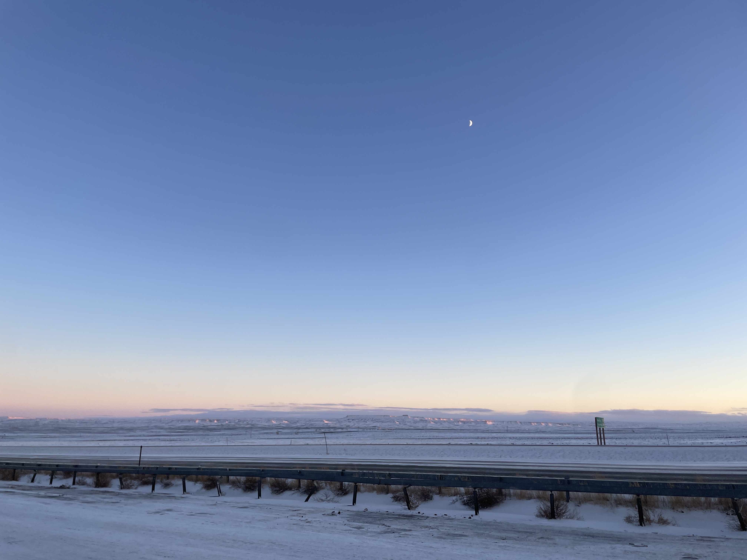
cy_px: 280
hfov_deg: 67.3
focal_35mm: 26
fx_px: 561
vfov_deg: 53.1
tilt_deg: +14.7
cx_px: 374
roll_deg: +0.1
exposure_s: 1/440
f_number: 1.6
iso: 32
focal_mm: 4.2
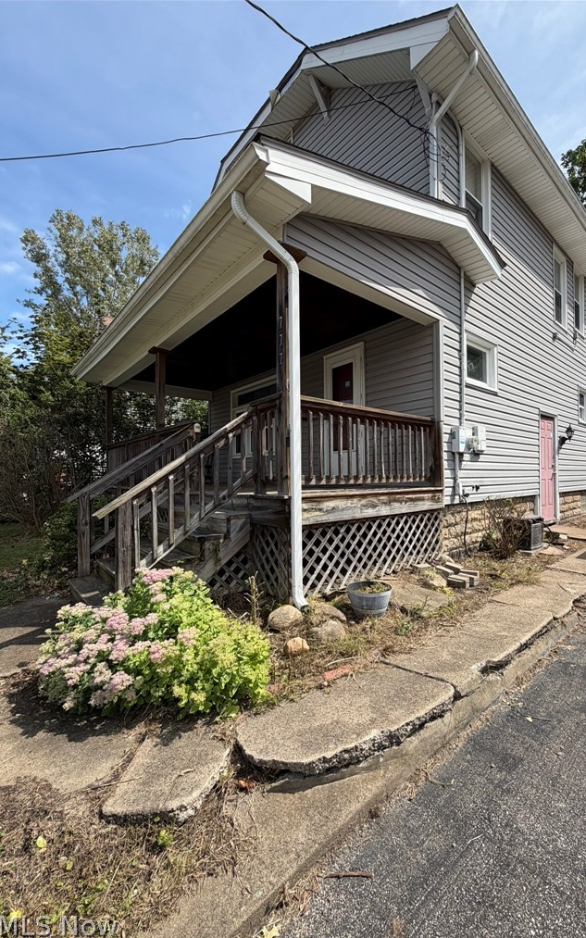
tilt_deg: +1.4
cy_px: 473
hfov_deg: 74.1
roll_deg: +1.0
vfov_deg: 101.5
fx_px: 383
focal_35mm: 15
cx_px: 345
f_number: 2.2
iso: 32
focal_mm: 2.22
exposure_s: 1/770
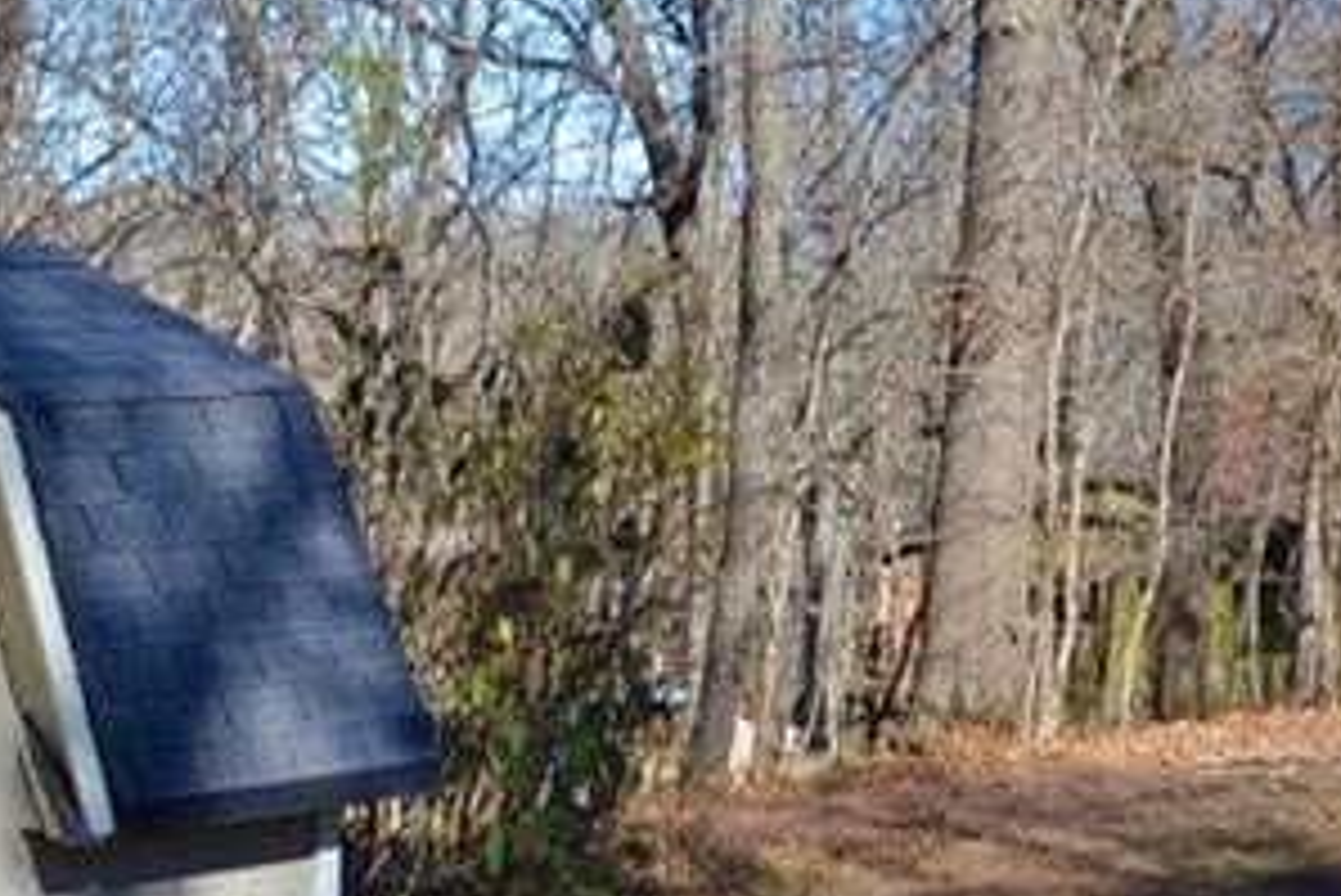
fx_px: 3838
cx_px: -675
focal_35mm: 103
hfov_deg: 17.7
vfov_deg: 13.1
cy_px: 887
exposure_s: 1/160
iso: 100
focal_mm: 20
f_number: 6.3
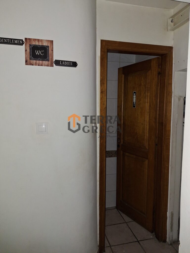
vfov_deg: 73.9
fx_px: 168
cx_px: 95
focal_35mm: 23
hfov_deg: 58.9
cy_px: 126
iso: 250
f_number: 1.8
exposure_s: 1/50
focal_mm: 5.54
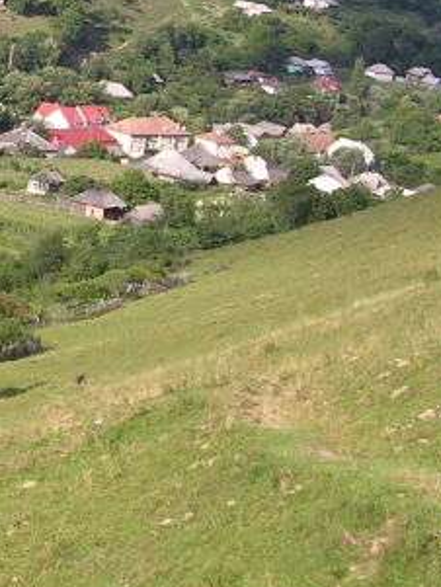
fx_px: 1714
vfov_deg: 19.4
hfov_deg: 13.5
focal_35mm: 101
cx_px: -283
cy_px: 193
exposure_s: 1/180
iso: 50
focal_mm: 5.8
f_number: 5.6
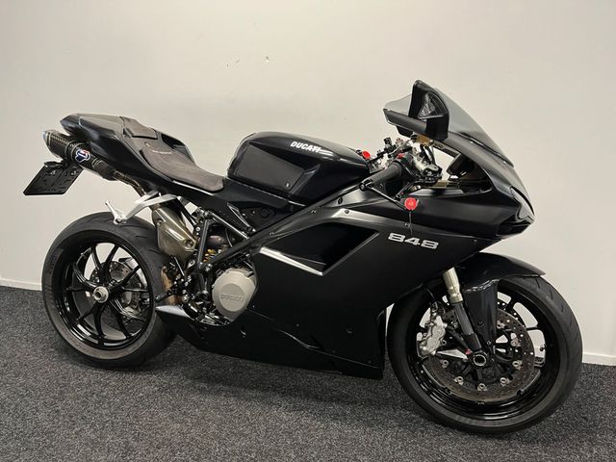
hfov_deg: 67.3
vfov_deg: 53.1
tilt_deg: -12.0
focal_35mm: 26
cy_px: 231
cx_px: 308
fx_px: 463
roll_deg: -1.0
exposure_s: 1/50
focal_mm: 5.1
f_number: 1.6
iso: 125
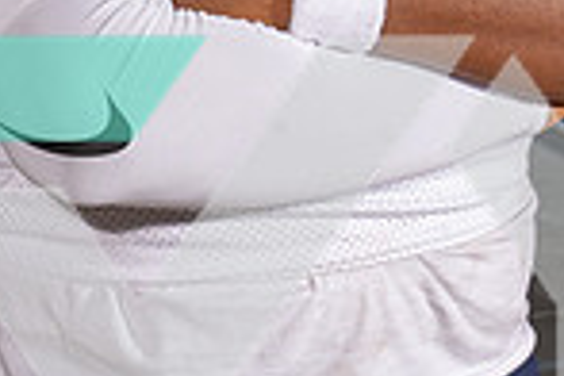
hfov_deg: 14.5
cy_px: -224
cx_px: 794
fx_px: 2099
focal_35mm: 134
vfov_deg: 9.9
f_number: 11
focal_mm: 34
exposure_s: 1/250
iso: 160
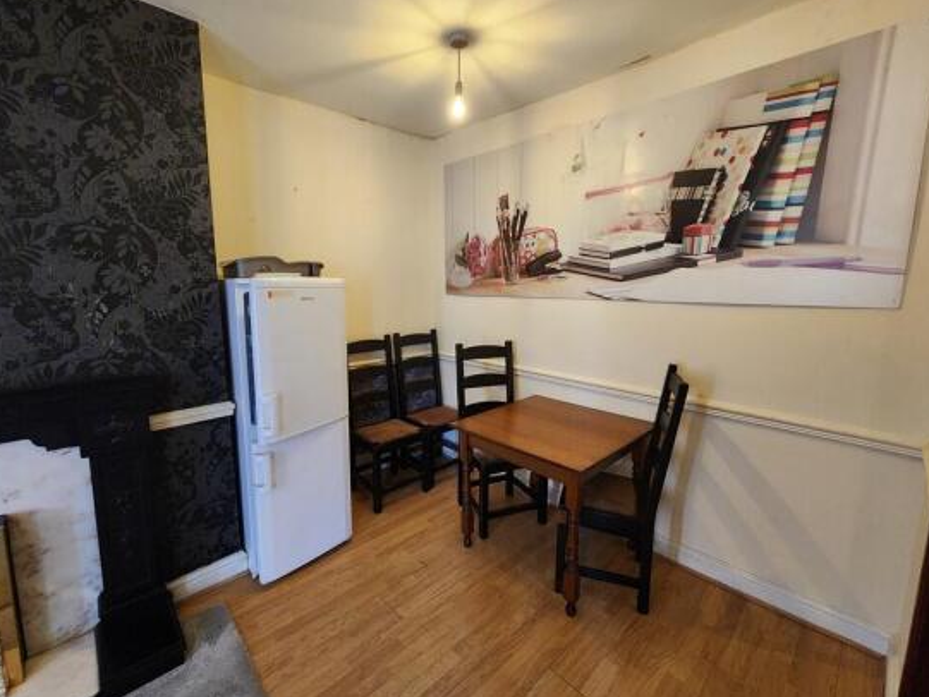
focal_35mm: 14
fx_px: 376
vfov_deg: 85.7
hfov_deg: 101.9
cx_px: 434
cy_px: 339
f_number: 2.2
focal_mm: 2.2
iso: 400
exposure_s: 1/50
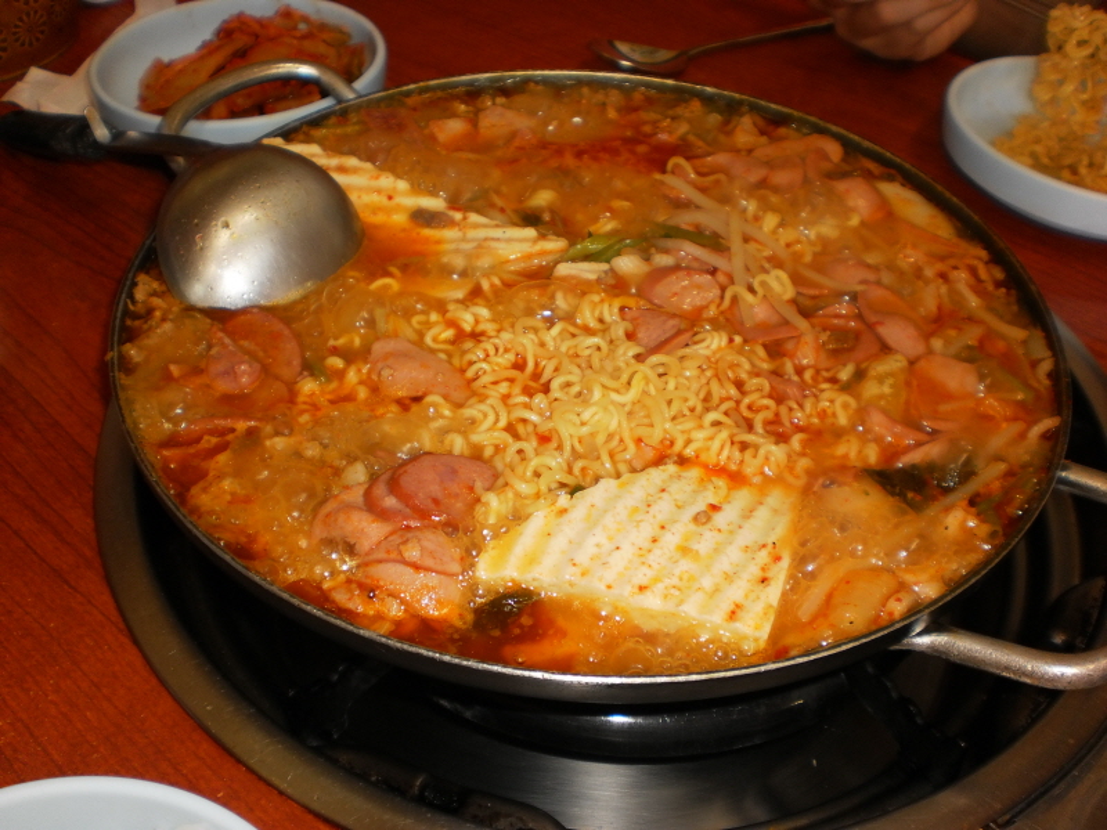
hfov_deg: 51.4
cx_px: 554
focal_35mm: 36
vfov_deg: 39.7
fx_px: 1151
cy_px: 415
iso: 100
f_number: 3.1
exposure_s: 1/30
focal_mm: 6.3
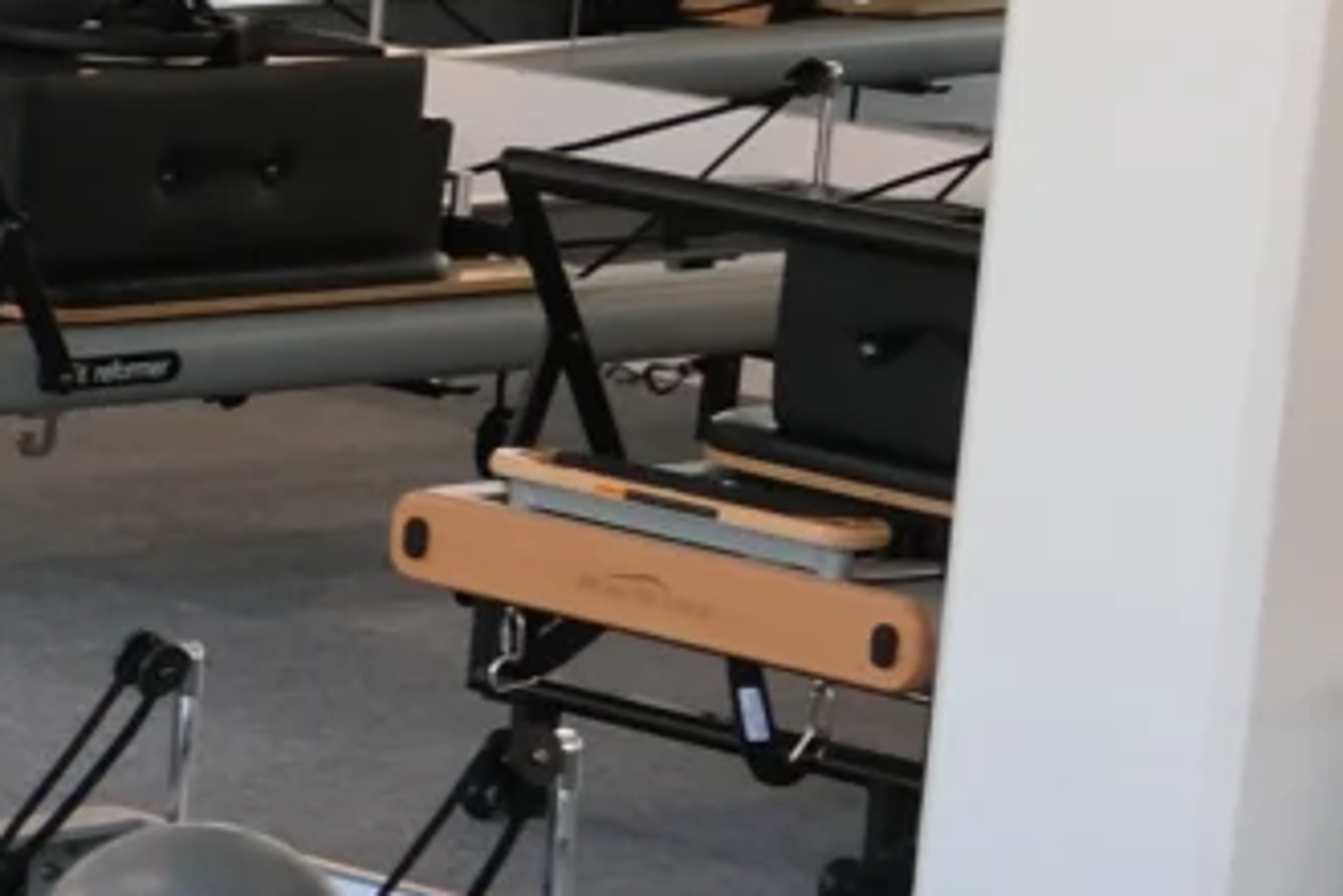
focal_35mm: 205
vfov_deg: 6.7
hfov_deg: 8.3
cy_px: 242
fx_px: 7647
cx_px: -2841
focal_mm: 17
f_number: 2.9
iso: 320
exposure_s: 1/100
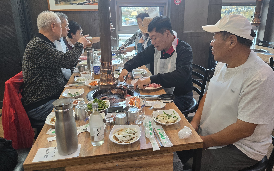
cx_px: 136
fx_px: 187
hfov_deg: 72.5
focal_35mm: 25
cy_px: 70
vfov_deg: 49.0
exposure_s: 1/120
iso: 100
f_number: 1.8
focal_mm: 5.4
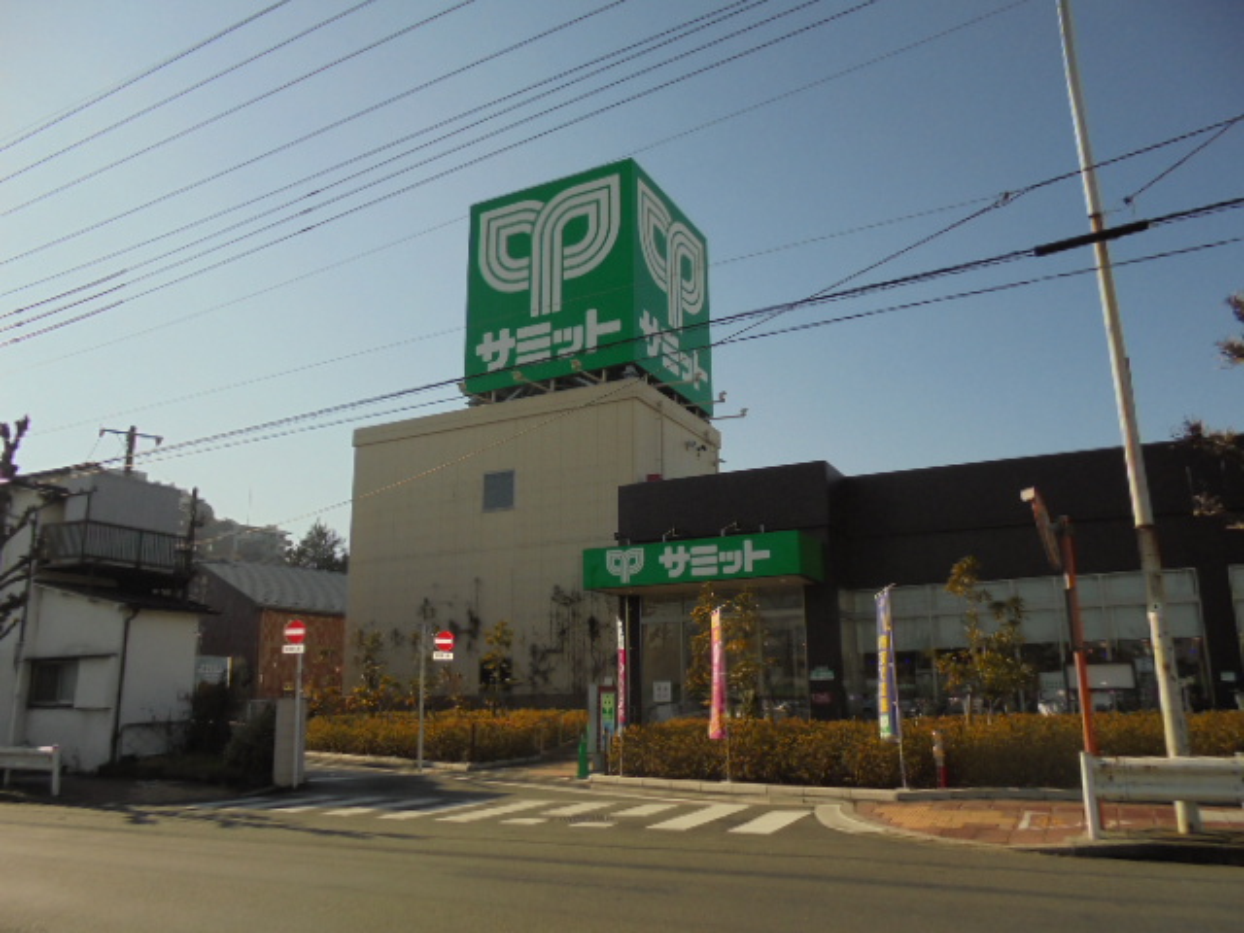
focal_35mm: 26
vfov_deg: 53.1
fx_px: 934
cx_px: 622
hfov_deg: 67.3
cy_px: 466
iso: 100
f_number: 11.5
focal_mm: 4.6
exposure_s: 1/160
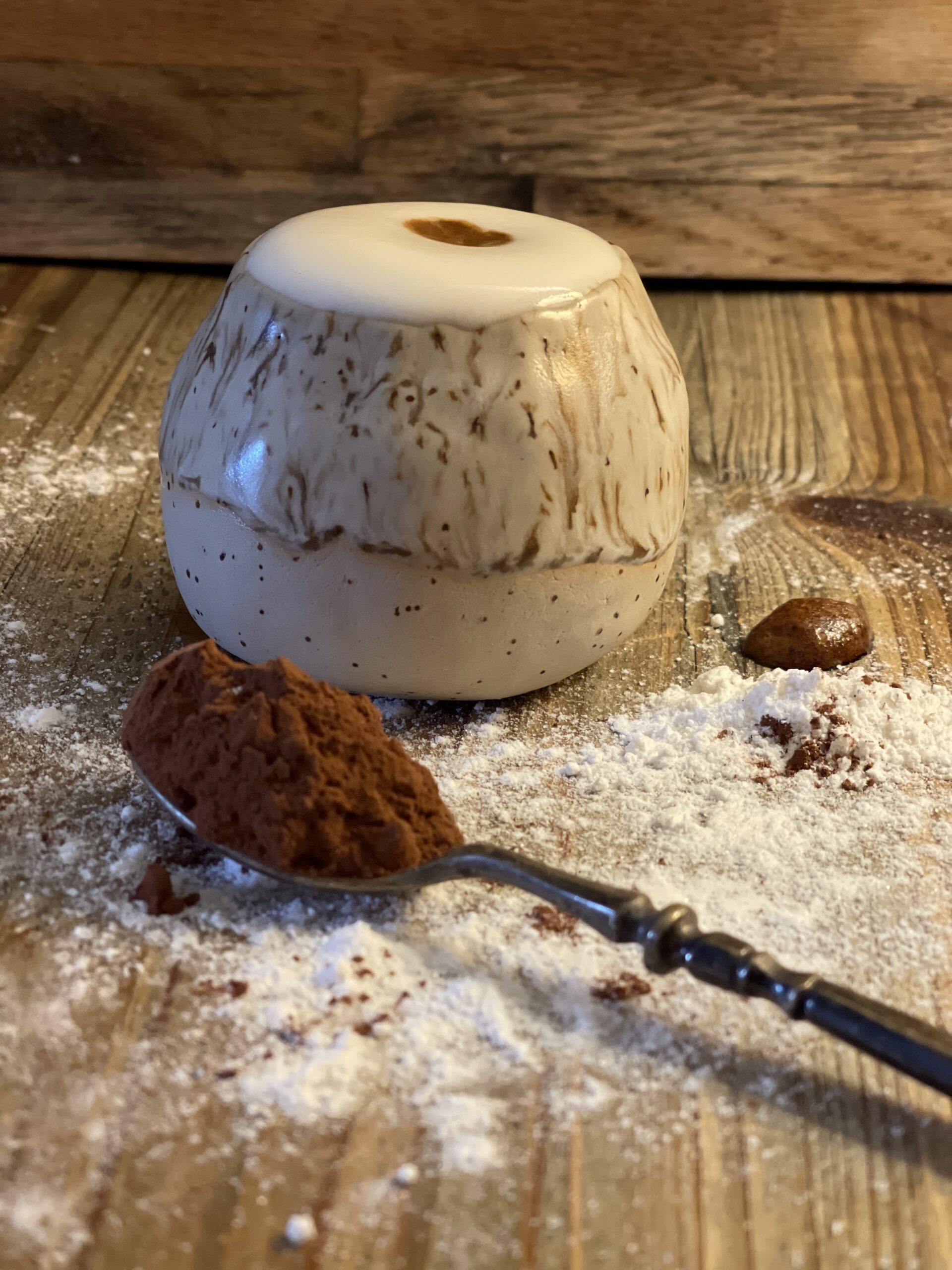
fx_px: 2347
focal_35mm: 64
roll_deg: -1.7
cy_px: 635
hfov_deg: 22.9
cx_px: 476
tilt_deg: -23.4
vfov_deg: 30.3
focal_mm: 7.5
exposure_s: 1/33
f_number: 2.2
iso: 400
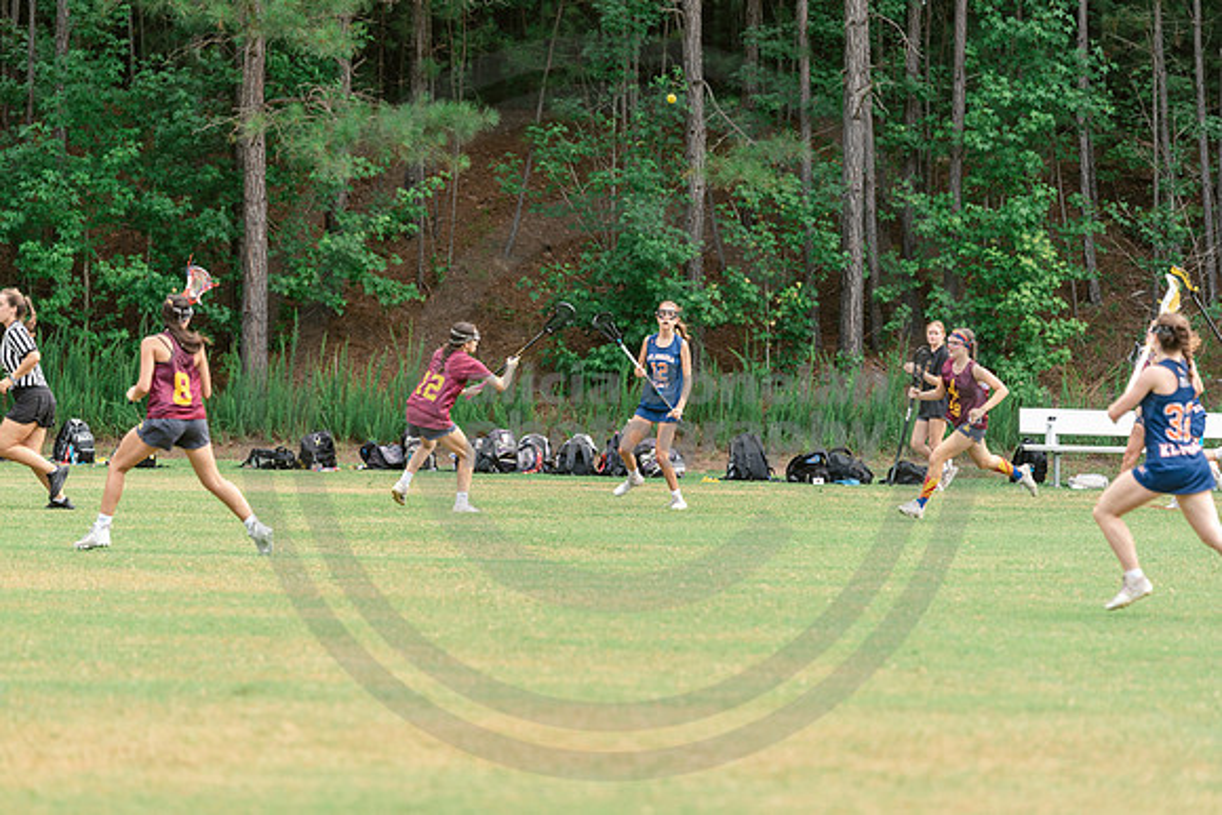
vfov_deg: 6.9
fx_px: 6790
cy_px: 408
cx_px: 611
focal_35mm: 200
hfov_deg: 10.3
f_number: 3.5
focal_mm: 200
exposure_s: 1/800
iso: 250
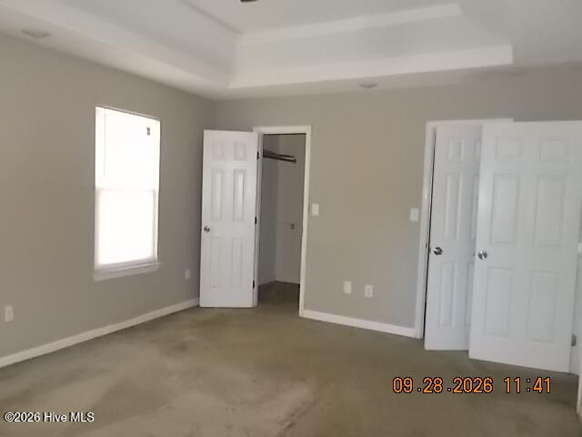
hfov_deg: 67.3
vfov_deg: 53.1
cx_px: 291
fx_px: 437
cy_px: 218
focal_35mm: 26
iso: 450
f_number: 3.2
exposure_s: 1/25
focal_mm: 4.6
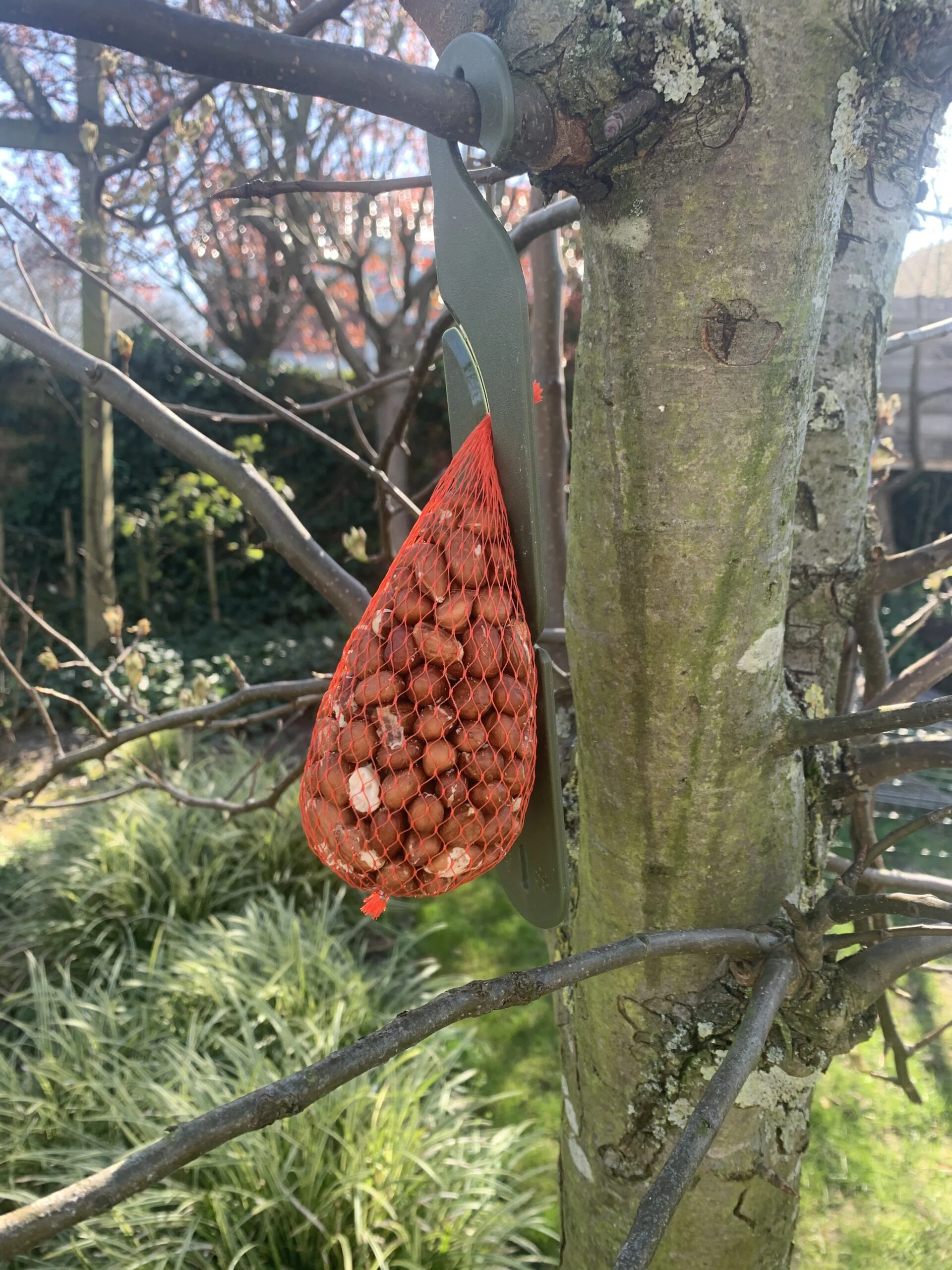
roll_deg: -2.9
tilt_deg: -12.6
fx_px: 953
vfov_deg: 67.3
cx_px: 476
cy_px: 635
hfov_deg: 53.1
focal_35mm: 26
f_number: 1.8
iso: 25
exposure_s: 1/158
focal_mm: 4.25
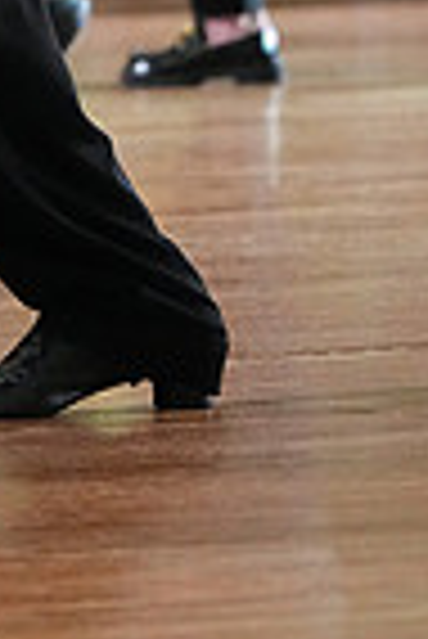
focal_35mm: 645
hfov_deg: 2.1
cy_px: -612
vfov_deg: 3.2
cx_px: -241
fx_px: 11474
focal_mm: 158
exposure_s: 1/400
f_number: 4.5
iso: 8000
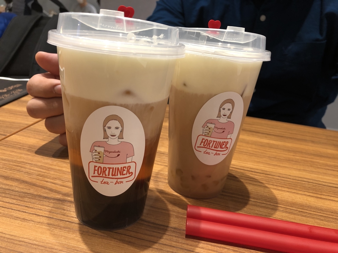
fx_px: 273
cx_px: 169
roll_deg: -5.9
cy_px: 126
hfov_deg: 63.4
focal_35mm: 28
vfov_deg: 49.7
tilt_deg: -20.5
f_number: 1.8
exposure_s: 1/22
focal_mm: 3.99
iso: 40
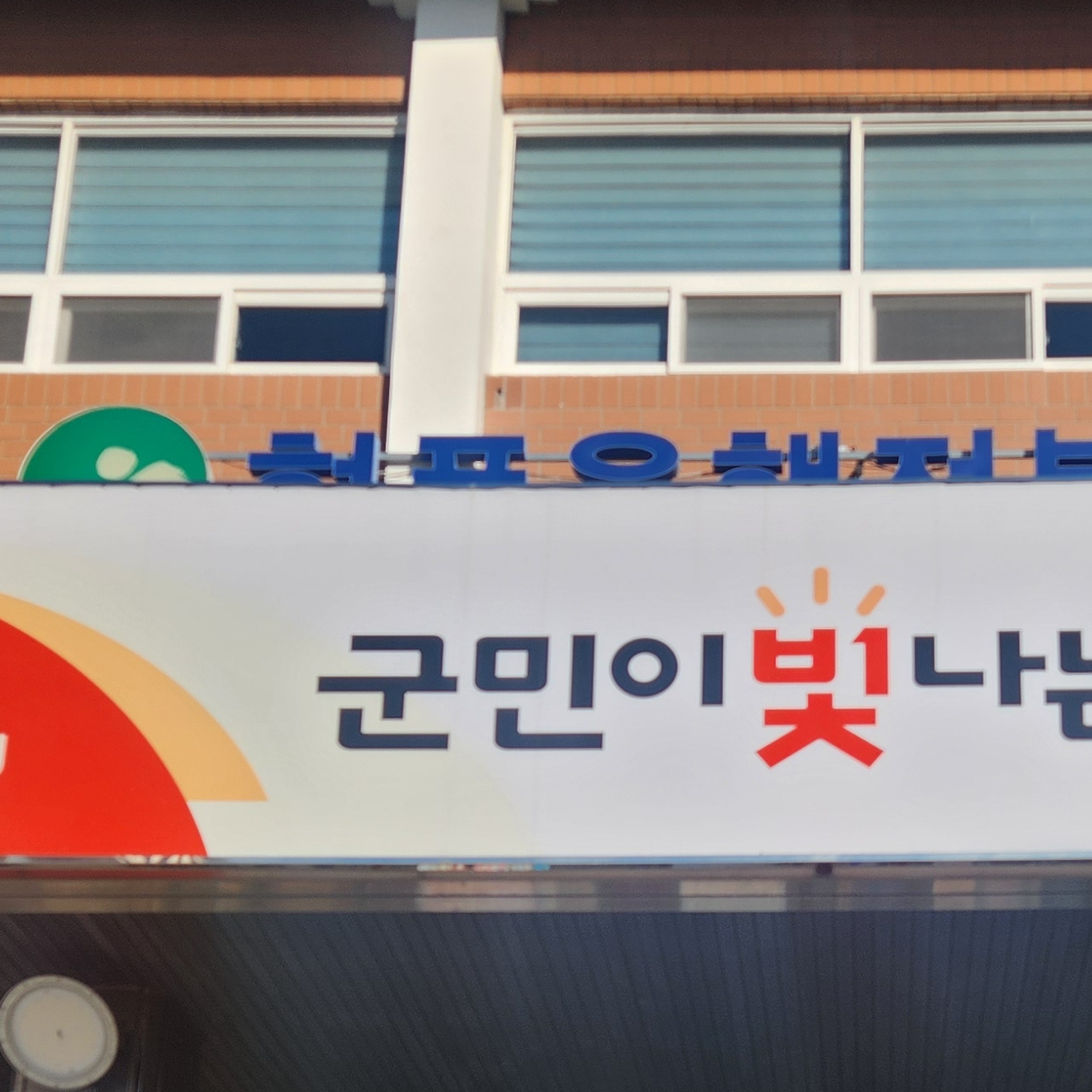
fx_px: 2248
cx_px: 855
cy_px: 1178
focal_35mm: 63
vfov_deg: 25.5
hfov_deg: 26.8
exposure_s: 1/2359
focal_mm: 5.4
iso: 20
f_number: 1.8
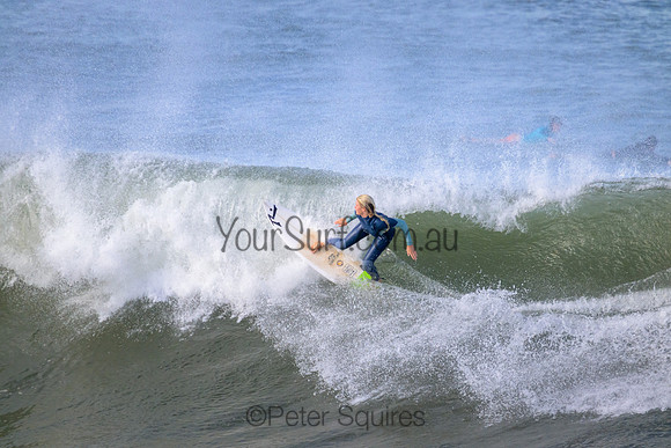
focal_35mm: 800
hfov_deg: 2.6
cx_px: 336
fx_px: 14914
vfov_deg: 1.7
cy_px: 224
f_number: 11
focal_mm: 800
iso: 2200
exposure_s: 1/2000
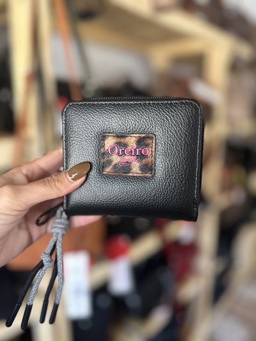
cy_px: 170
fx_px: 256
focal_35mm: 26
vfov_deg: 67.3
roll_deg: +0.0
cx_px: 128
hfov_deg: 53.1
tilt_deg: -11.8
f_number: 1.5
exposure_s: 1/50
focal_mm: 5.7
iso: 200
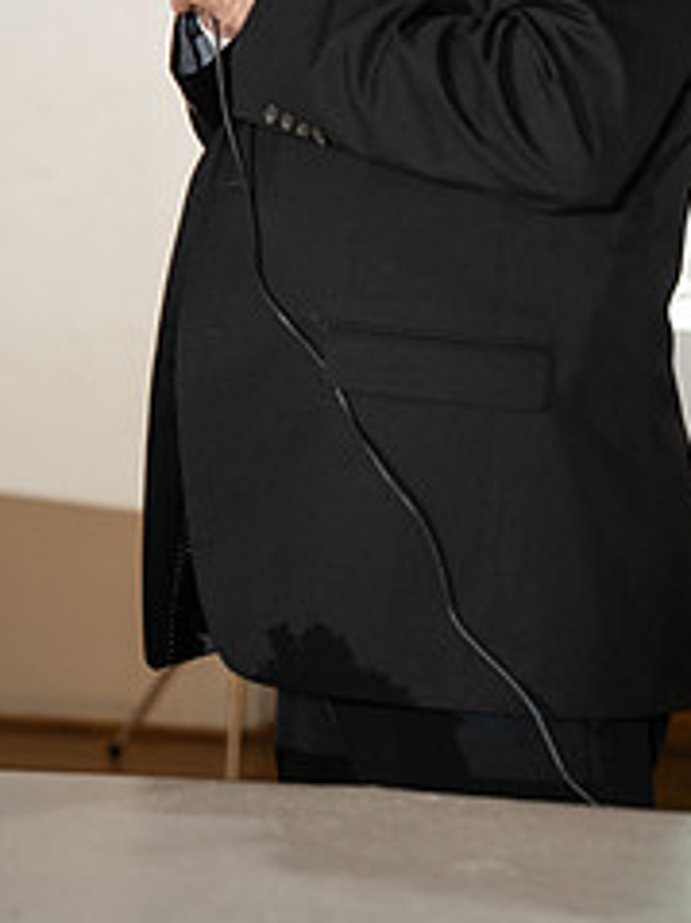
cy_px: 108
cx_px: 394
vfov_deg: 16.0
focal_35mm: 122
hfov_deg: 12.1
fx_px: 3250
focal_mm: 67.4
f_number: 2.8
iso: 1600
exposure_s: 1/100
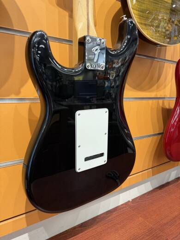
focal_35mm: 24
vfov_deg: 71.6
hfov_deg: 56.8
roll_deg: -0.7
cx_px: 90
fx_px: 166
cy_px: 120
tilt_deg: -8.4
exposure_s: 1/60
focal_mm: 6.76
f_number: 1.78
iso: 200
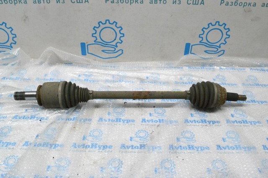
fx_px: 246
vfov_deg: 39.9
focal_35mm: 33
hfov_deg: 57.2
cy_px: 89
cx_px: 134
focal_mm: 22
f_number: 11
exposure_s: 1/160
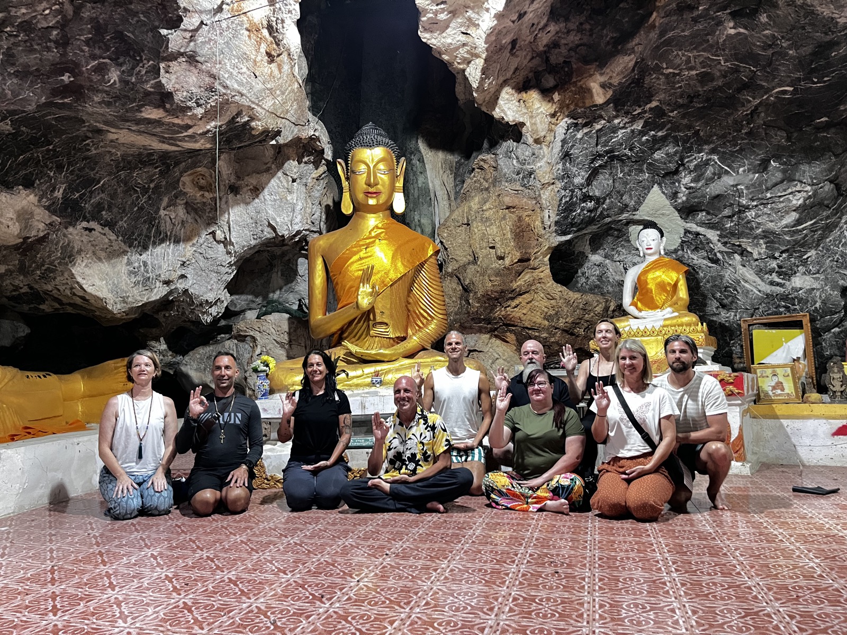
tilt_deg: +6.4
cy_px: 318
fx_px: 636
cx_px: 424
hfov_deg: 67.3
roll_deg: +2.2
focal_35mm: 26
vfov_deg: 53.1
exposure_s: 1/15
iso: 1250
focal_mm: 5.1
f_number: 1.6
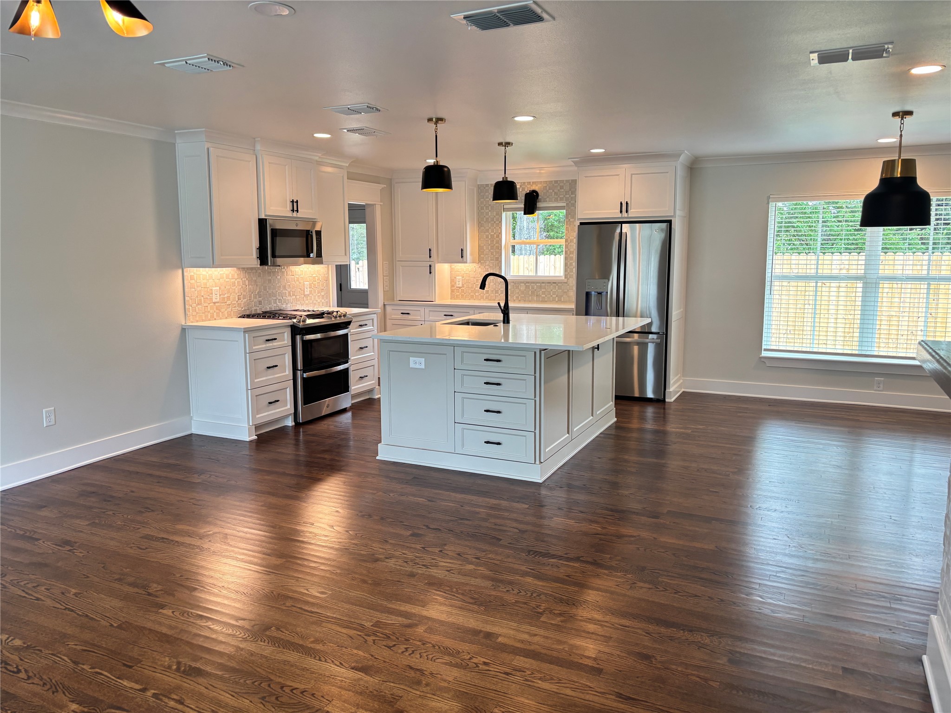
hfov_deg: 67.3
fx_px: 714
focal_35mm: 26
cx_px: 476
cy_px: 356
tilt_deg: -7.3
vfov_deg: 53.1
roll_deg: +0.3
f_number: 1.6
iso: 125
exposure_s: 1/60
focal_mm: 5.96
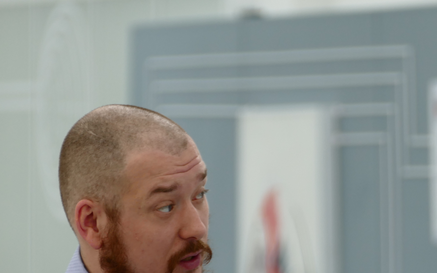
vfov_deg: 2.0
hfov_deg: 3.2
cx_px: 235
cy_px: 271
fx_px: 7825
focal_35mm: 657
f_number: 4
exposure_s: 1/50
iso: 160
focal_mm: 120.47
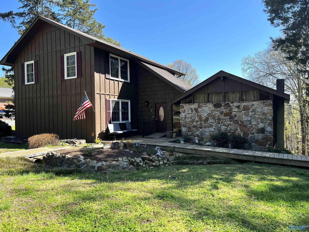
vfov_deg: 53.1
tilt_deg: -0.3
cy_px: 116
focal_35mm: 26
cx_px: 154
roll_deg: +0.8
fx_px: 232
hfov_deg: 67.3
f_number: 1.5
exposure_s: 1/1377
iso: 50
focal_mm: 5.7
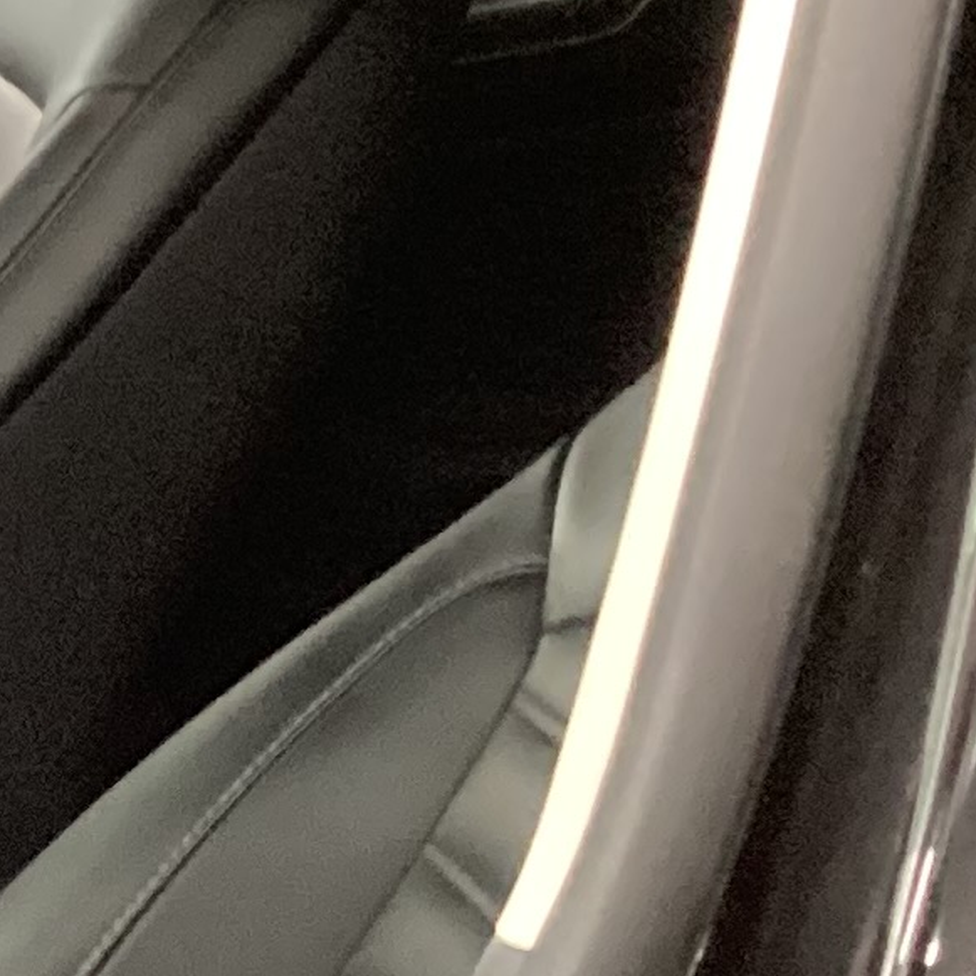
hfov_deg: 10.1
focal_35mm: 154
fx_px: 4912
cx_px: -1240
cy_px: 1030
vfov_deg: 11.2
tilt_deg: -21.4
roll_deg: +0.1
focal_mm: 3.3
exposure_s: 1/25
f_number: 2.4
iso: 640
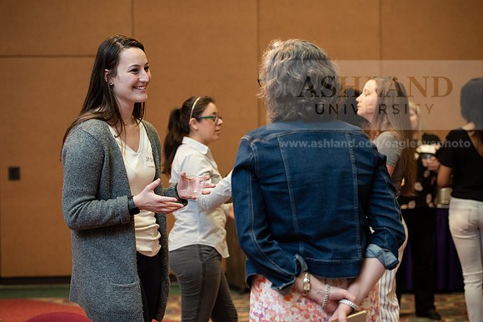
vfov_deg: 18.2
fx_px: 1006
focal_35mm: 75
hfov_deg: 27.0
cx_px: 242
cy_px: 161
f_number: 3.5
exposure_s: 1/200
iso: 1600
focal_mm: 75
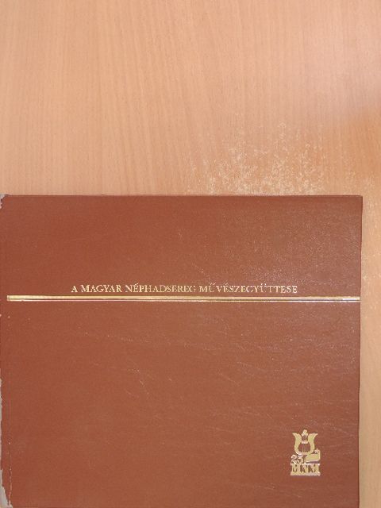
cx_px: 190
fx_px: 734
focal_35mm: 50
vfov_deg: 38.2
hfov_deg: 29.1
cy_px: 254
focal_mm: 8.9
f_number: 3.6
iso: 400
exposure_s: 1/13
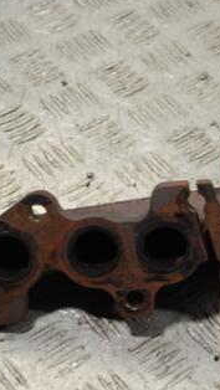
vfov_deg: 19.8
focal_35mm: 108
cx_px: 282
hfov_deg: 11.0
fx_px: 1118
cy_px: 202
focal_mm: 36
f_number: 5
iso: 125
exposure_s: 1/30
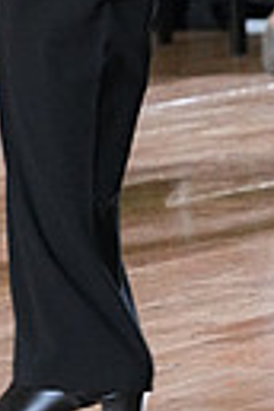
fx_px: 6290
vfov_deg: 3.7
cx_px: -237
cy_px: -242
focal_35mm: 551
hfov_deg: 2.5
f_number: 5
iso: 8000
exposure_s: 1/400
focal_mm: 123
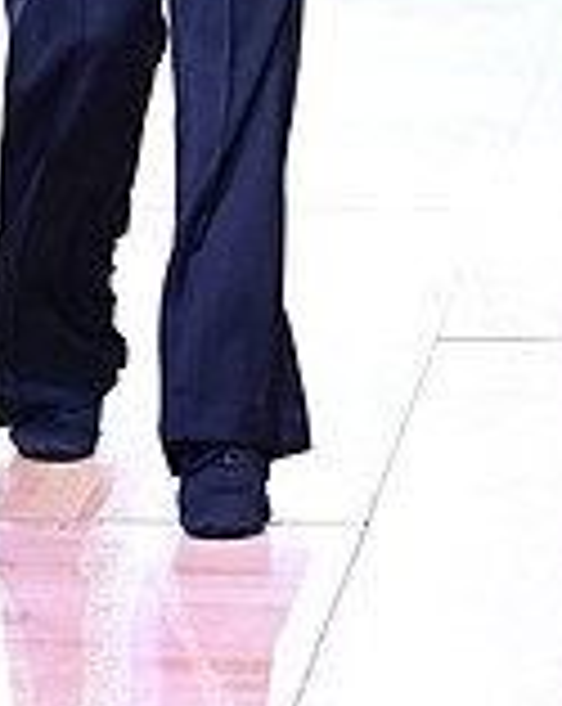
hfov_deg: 6.3
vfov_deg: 7.8
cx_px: 562
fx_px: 5067
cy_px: -346
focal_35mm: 243
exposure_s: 1/400
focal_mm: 70
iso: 2000
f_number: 2.8
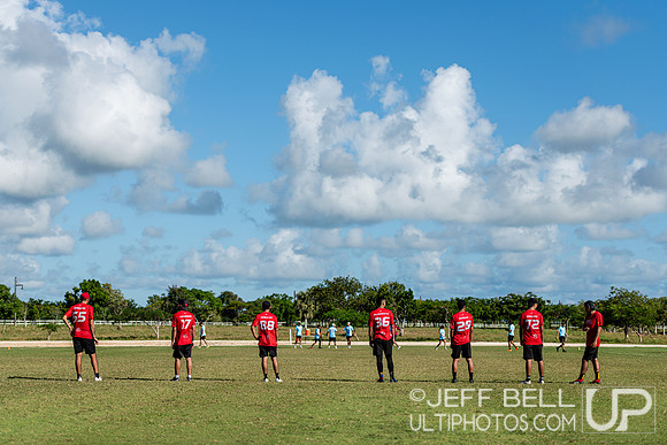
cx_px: 311
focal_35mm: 75
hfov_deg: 27.1
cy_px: 208
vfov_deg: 18.3
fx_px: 1383
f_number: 3.2
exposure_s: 1/3200
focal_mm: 70
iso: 90
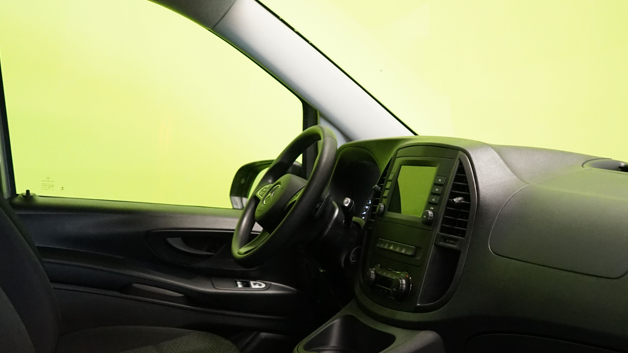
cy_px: 330
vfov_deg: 23.6
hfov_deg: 42.0
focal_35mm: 49
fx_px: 816
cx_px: 360
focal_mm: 29
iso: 5000
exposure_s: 1/160
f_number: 3.5
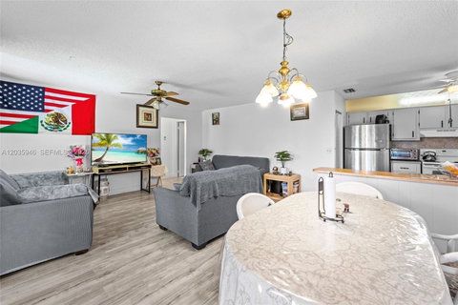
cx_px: 229
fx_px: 178
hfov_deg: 104.3
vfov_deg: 81.2
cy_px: 152
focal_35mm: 14
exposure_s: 1/20
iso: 500
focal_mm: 14
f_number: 8
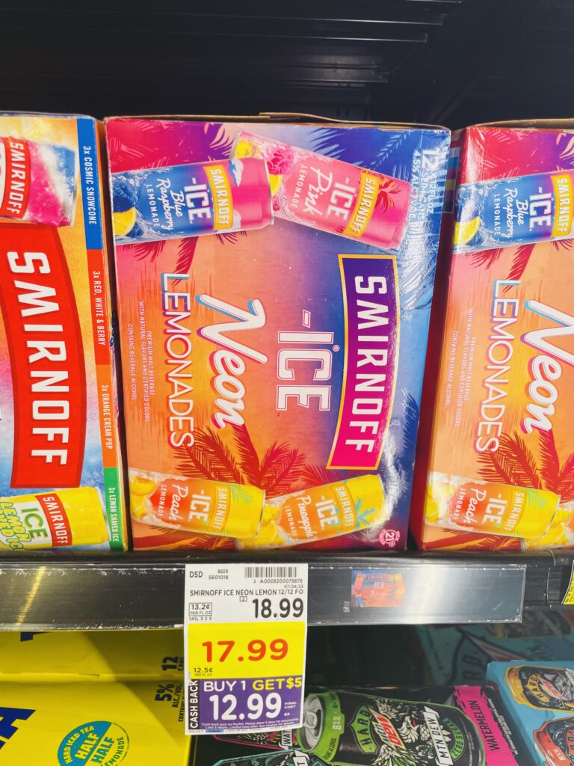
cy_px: 383
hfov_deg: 53.1
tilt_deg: -14.5
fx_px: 575
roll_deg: -1.6
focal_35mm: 26
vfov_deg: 67.3
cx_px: 287
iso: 40
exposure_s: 1/120
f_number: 1.6
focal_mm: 4.2
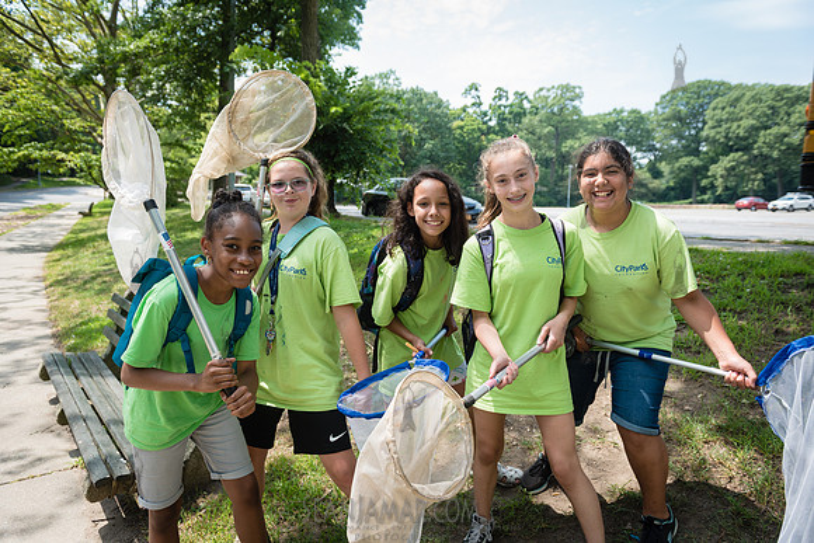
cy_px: 272
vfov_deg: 49.6
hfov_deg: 69.4
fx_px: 588
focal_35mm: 26
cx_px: 407
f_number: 4
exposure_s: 1/640
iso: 200
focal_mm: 26
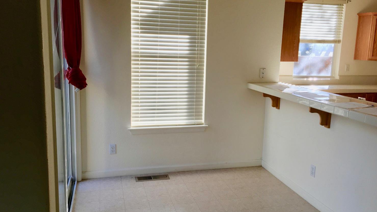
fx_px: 320
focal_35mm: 32
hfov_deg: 61.0
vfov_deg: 36.7
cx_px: 187
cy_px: 98
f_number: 2.2
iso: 40
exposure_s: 1/120
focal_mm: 4.15
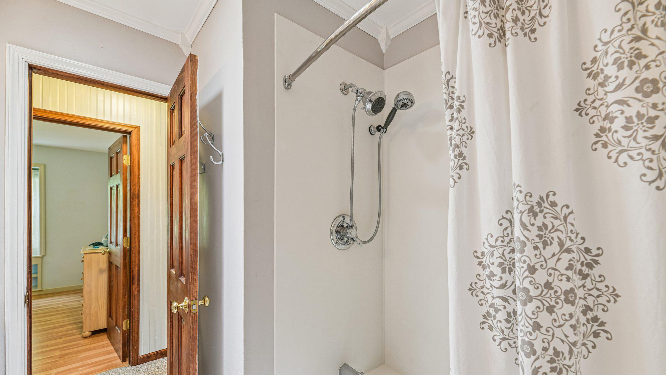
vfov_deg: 69.9
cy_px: 222
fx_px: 265
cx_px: 338
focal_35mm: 15
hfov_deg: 103.0
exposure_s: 1/6
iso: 400
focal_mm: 14
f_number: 8
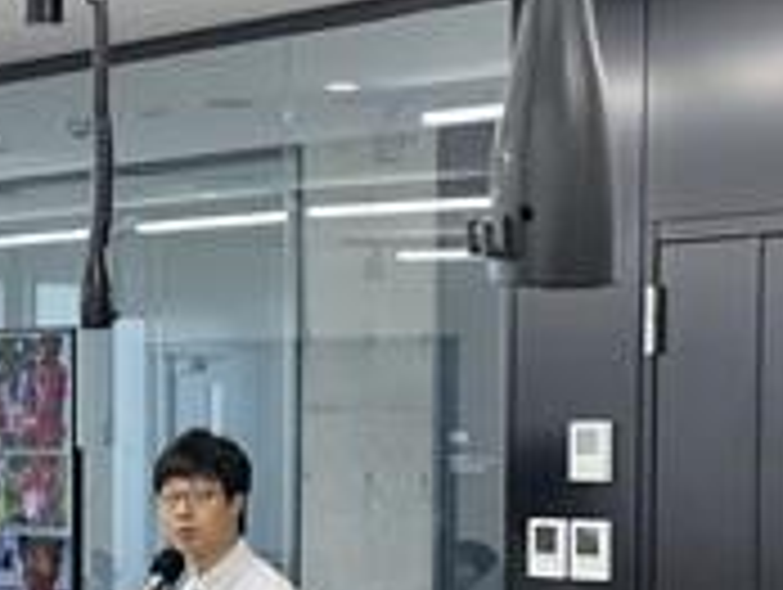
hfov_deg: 11.1
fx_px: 4009
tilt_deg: -1.3
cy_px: 572
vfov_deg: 8.4
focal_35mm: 177
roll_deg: -0.2
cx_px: 36
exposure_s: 1/120
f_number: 2.8
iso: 250
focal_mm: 9
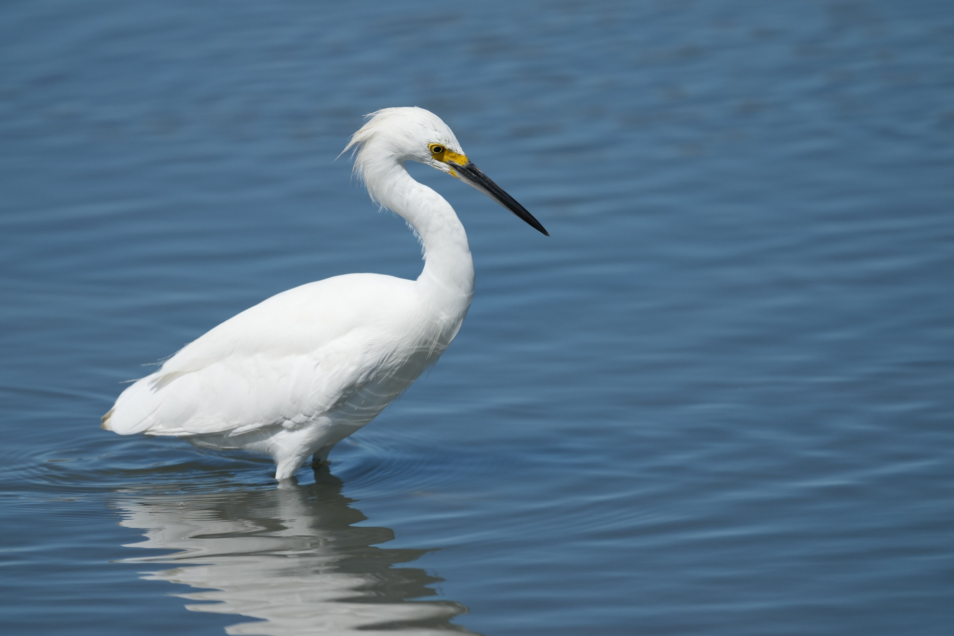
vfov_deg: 2.5
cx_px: 477
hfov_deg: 3.7
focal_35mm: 560
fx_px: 14839
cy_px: 318
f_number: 6.3
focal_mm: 560
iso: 400
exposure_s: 1/2500
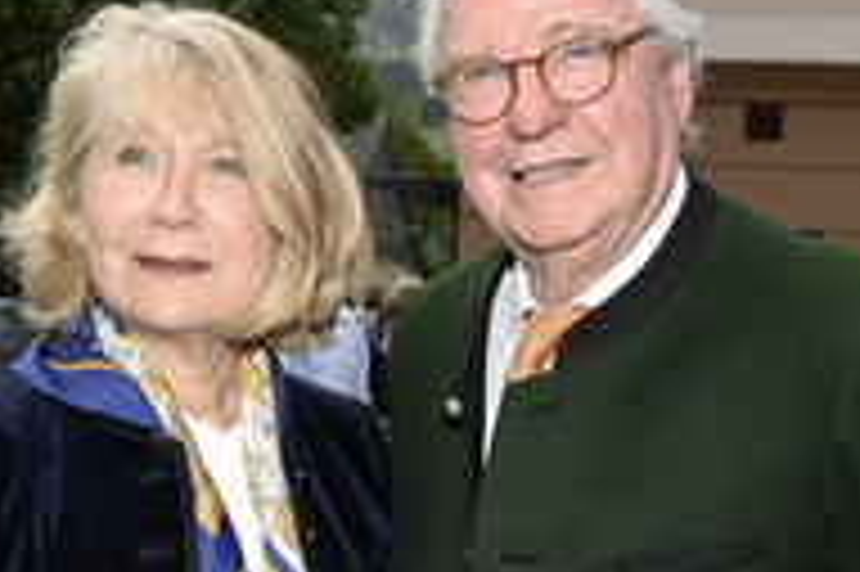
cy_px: 468
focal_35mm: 79
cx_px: 435
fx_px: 1890
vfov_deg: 17.1
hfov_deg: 25.6
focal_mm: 33.5
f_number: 8
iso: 125
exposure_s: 1/160
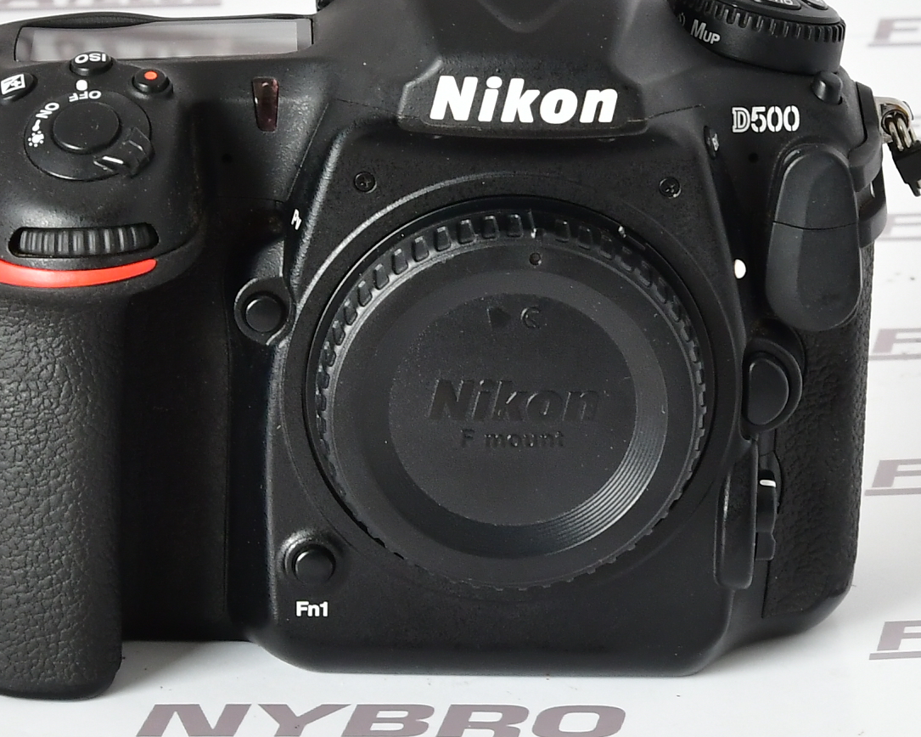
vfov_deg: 14.9
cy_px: 290
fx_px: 2808
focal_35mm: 103
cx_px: 408
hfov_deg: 18.6
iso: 800
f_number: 11
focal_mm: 62
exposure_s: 1/125
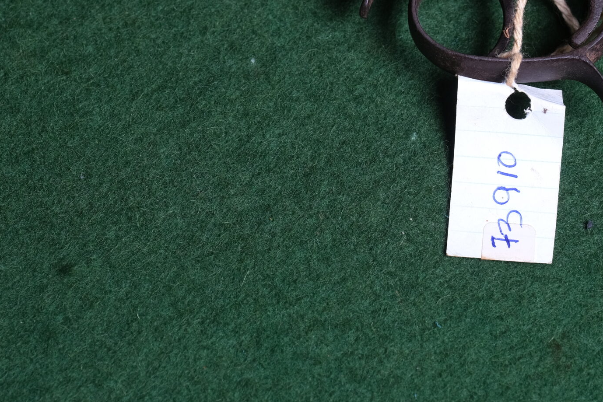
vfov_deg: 9.6
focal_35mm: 143
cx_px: 369
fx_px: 2395
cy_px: 34
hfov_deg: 14.3
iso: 320
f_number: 5.6
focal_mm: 51.6
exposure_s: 1/160
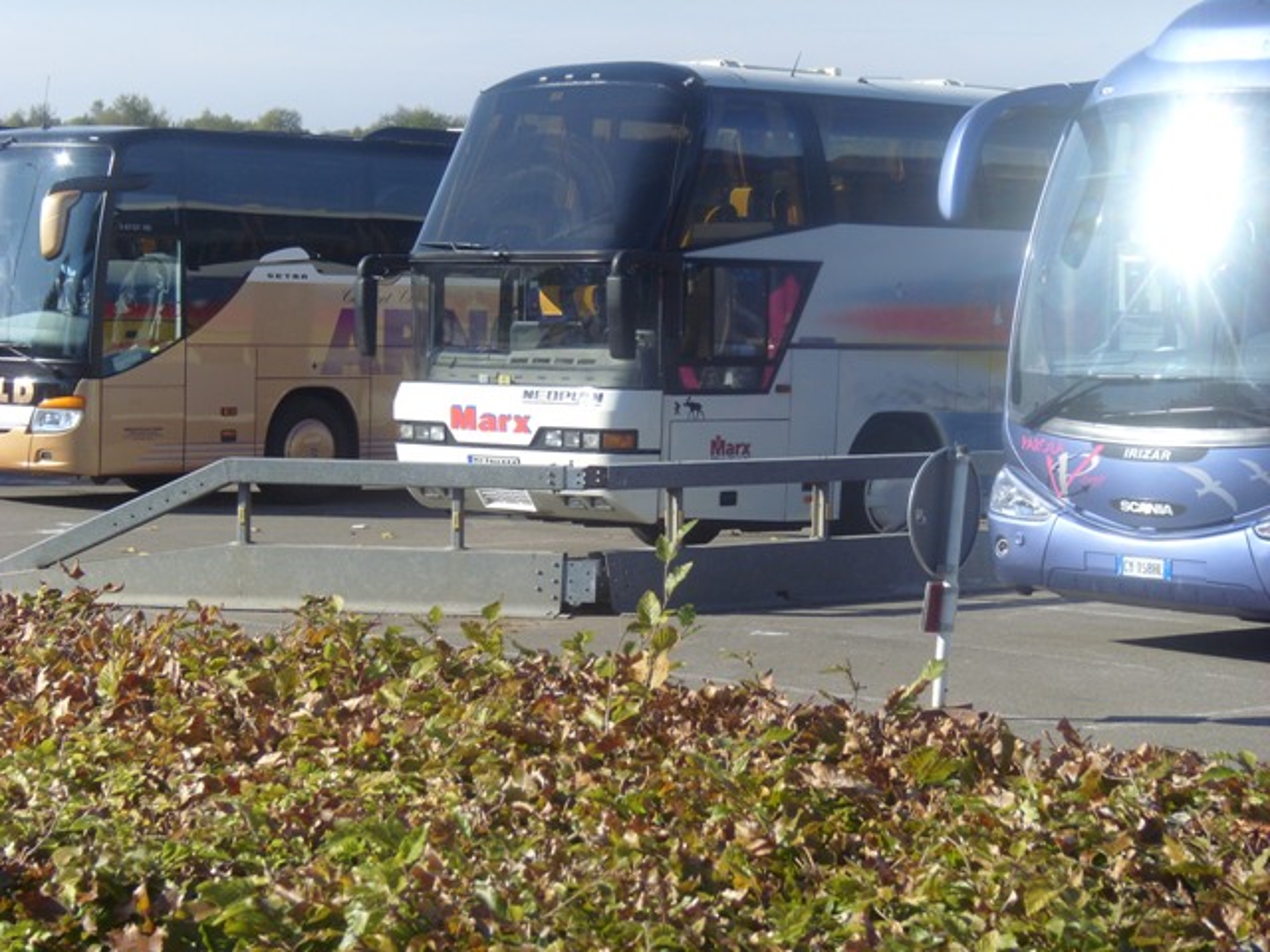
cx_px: 635
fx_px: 3302
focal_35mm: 90
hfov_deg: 21.8
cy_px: 476
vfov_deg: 16.4
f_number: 4.4
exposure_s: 1/750
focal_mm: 15
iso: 80
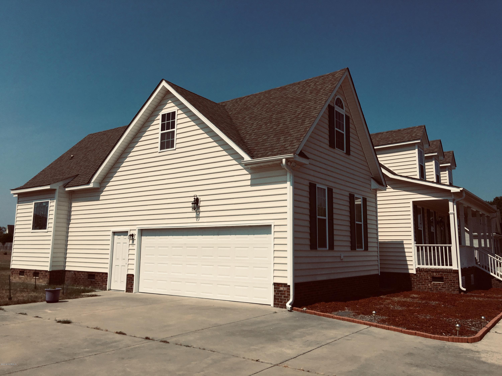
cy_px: 188
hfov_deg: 61.7
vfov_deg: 48.2
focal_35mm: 29
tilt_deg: +9.5
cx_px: 251
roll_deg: -0.9
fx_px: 421
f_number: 2.2
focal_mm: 4.15
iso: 25
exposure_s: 1/4525
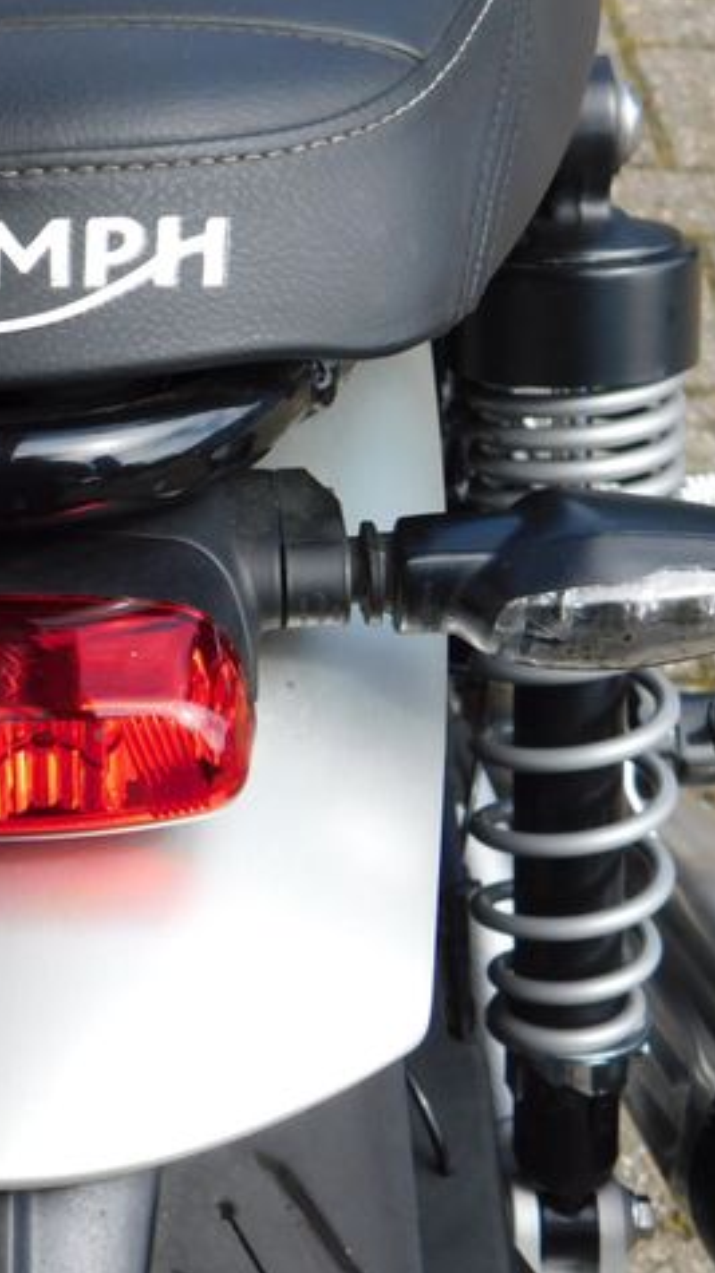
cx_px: -43
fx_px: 2226
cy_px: 638
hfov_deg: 17.7
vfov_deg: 31.9
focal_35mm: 66
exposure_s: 1/400
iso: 125
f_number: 3.7
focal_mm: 8
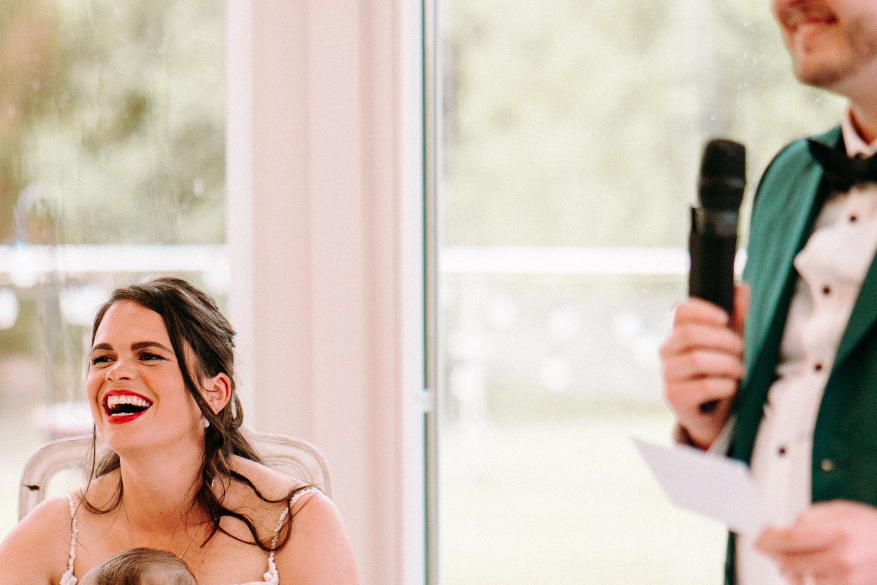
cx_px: 382
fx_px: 4410
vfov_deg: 7.6
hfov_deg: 11.4
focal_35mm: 181
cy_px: 365
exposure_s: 1/250
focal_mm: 85
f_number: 2
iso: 1000
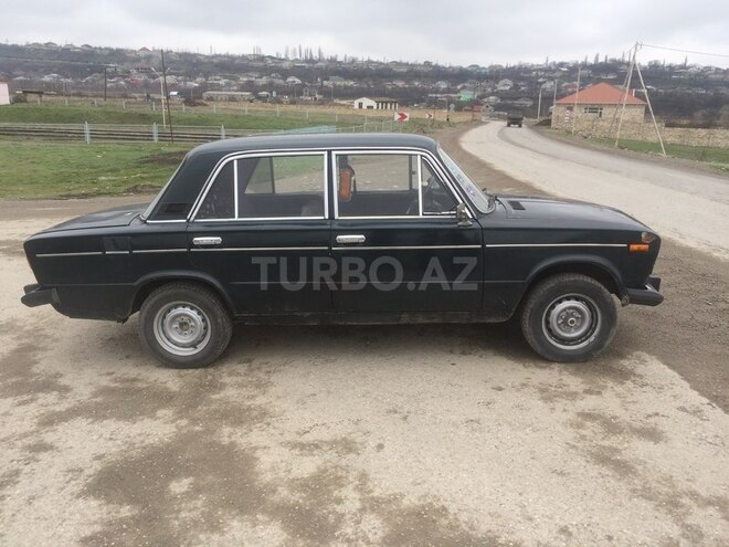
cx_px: 364
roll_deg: +0.4
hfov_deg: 61.7
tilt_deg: -15.9
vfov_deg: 48.2
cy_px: 274
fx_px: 611
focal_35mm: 29
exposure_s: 1/622
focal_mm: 4.15
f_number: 2.2
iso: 32
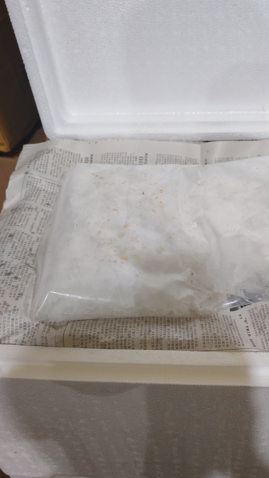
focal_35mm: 34
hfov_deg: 33.9
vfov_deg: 58.0
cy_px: 240
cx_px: 201
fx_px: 431
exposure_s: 1/100
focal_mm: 5.52
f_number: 1.95
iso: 1000
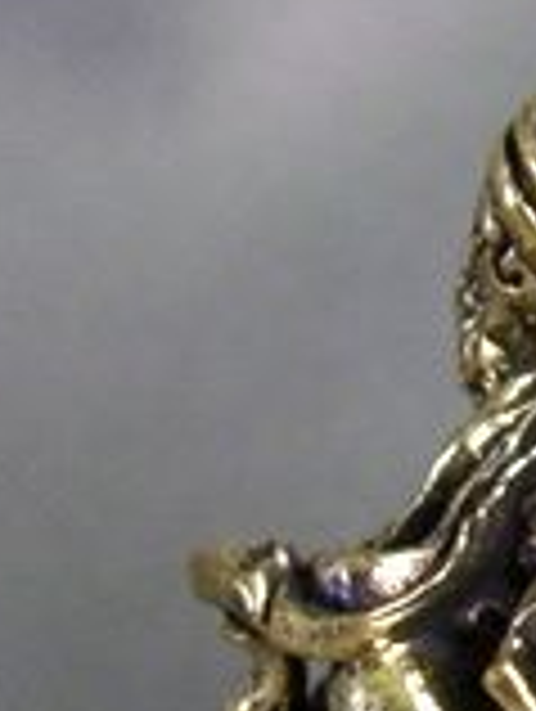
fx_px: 2965
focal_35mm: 144
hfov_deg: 10.0
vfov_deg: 13.7
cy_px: 364
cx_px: 797
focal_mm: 7.9
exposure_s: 1/80
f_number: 2.8
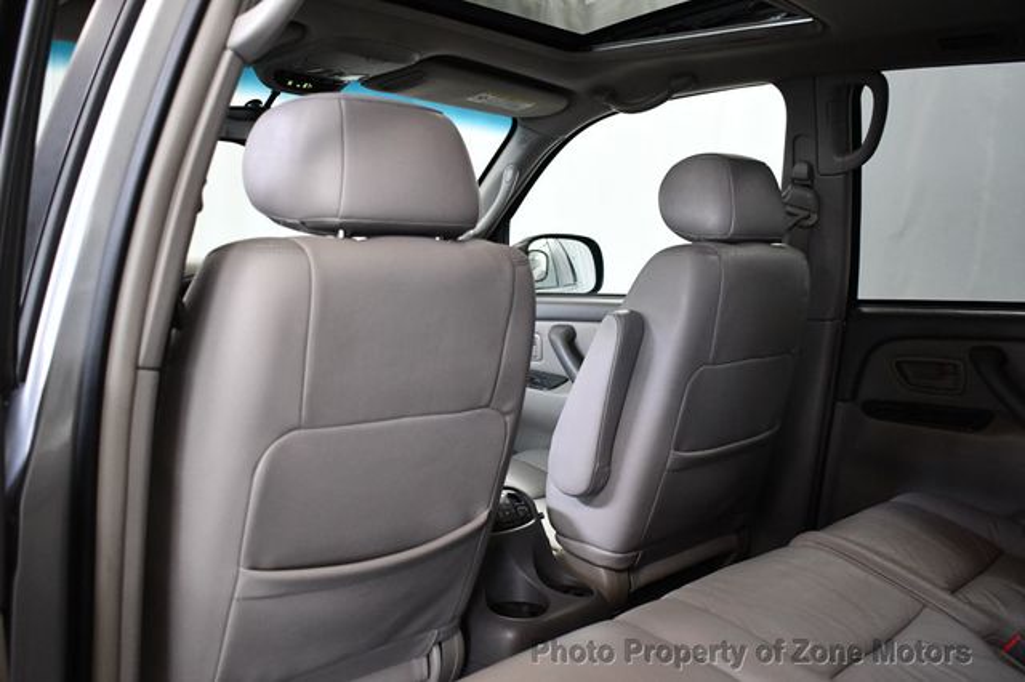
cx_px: 512
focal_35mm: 36
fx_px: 1024
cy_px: 341
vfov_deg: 36.8
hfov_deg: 53.2
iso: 2800
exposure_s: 1/125
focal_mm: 24
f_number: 4
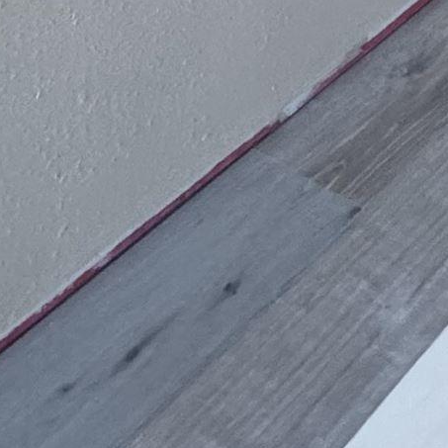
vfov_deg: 13.7
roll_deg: -0.5
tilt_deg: -5.5
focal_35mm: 84
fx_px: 1230
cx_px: 672
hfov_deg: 18.3
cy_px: -666
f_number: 2.2
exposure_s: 1/60
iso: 250
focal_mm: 2.22
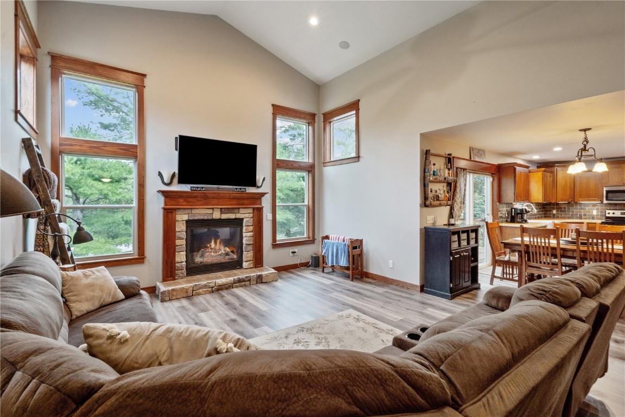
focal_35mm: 16
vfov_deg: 73.7
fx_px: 278
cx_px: 312
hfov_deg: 96.7
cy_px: 208
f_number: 9
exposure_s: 1/13
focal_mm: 16
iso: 1000
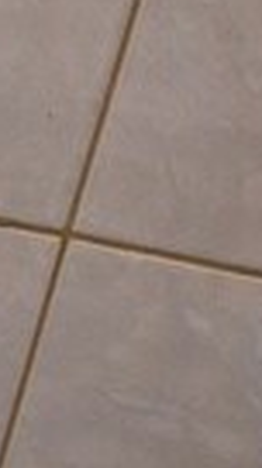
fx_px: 2346
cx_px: -1038
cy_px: 145
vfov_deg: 11.4
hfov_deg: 5.1
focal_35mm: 189
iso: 400
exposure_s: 1/100
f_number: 1.8
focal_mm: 5.4
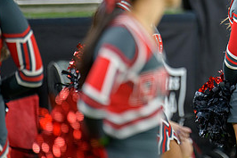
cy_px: 13
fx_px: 4309
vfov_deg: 2.1
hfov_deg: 3.1
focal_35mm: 655
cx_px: 257
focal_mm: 300
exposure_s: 1/400
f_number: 2.8
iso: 1000
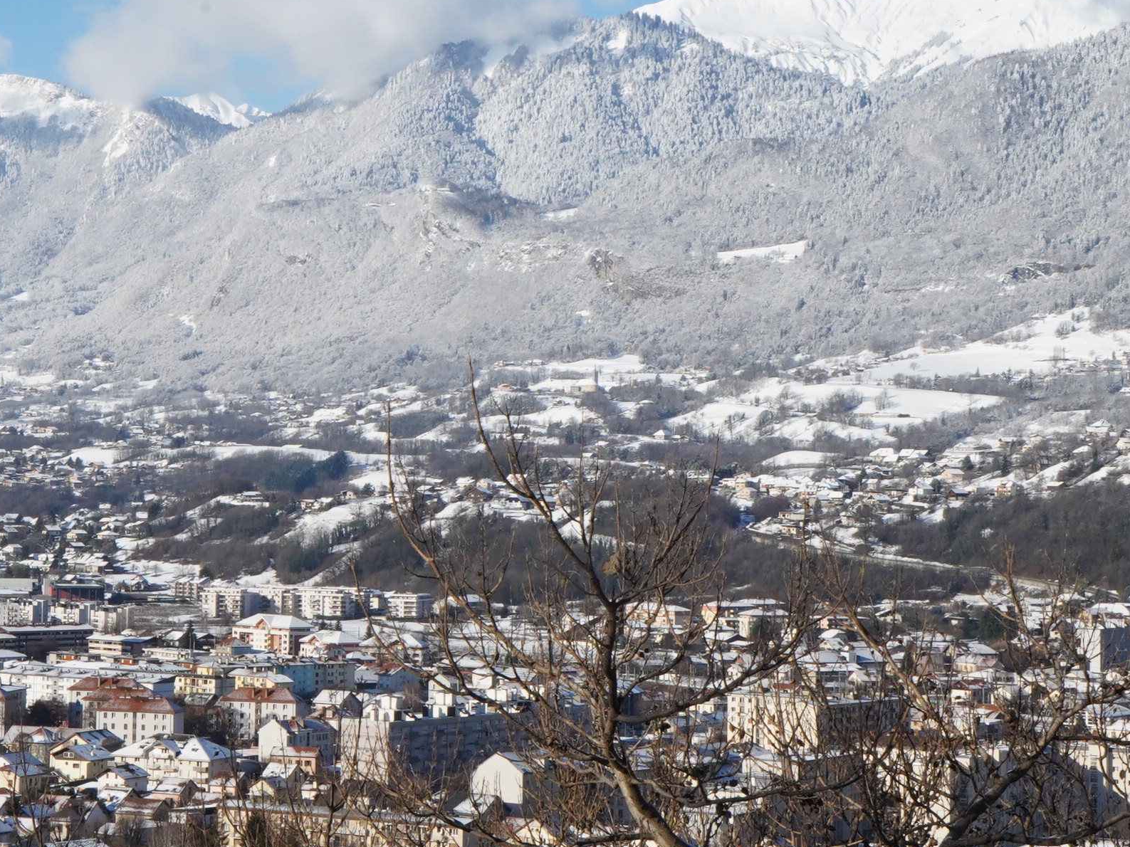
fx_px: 3036
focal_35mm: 93
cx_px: 289
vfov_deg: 15.8
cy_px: 241
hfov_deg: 20.9
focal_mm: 39
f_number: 22
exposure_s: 1/400
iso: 1000
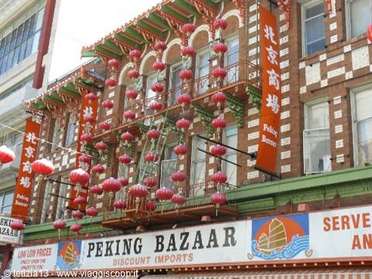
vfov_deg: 30.9
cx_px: 186
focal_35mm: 47
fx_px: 505
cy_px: 140
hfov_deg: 40.4
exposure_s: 1/200
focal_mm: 7.9
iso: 100
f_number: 4
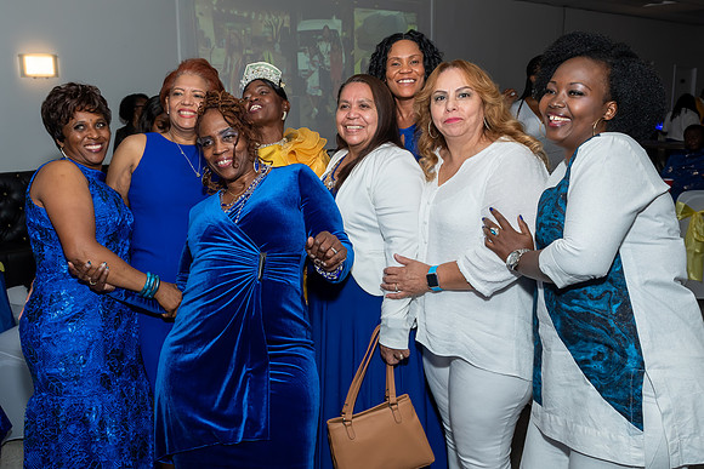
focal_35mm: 31
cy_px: 203
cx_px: 297
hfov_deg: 60.6
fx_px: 599
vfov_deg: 42.8
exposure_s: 1/250
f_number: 6.3
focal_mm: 17
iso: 400
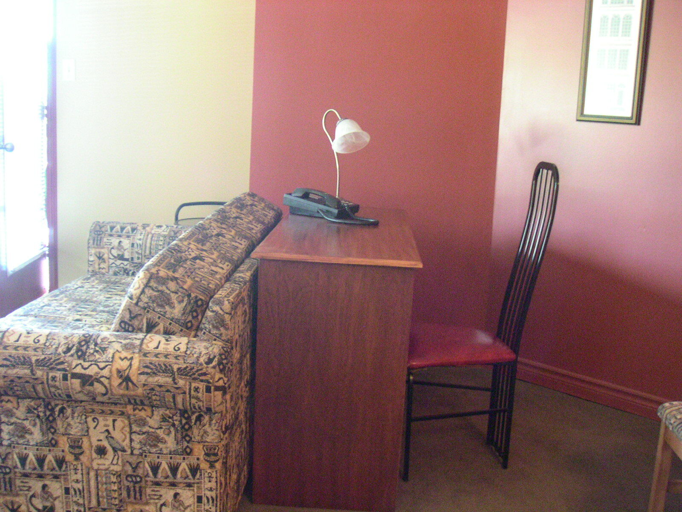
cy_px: 256
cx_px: 341
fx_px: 749
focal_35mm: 38
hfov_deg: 49.0
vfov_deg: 37.7
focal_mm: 6
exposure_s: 1/4
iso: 400
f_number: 2.8
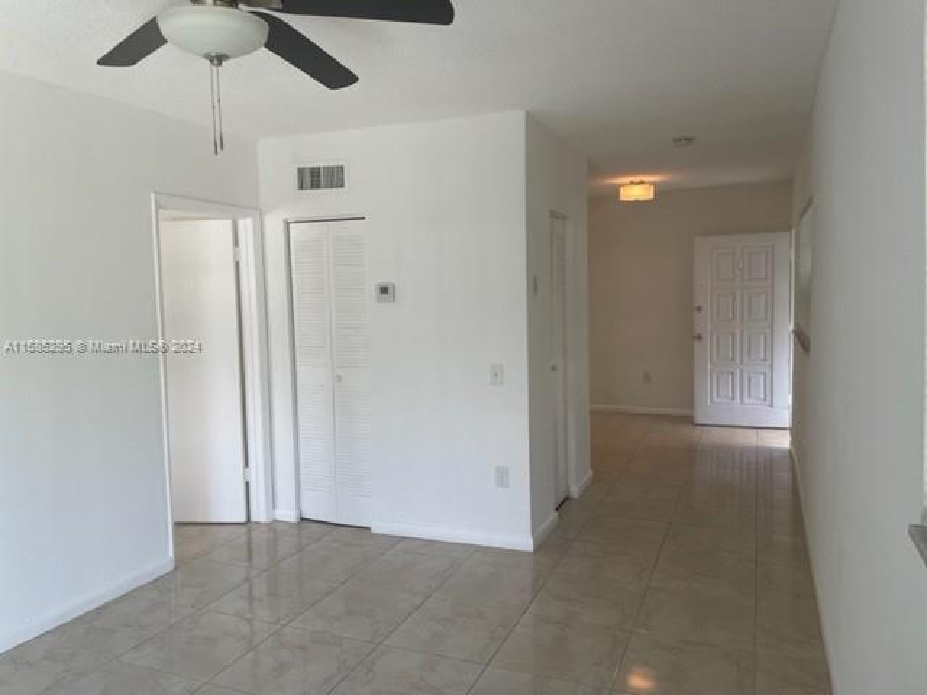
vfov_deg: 53.1
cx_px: 464
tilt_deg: -3.9
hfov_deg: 67.3
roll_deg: +1.6
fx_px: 696
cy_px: 348
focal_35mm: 26
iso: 80
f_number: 1.6
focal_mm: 4.2
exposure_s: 1/121
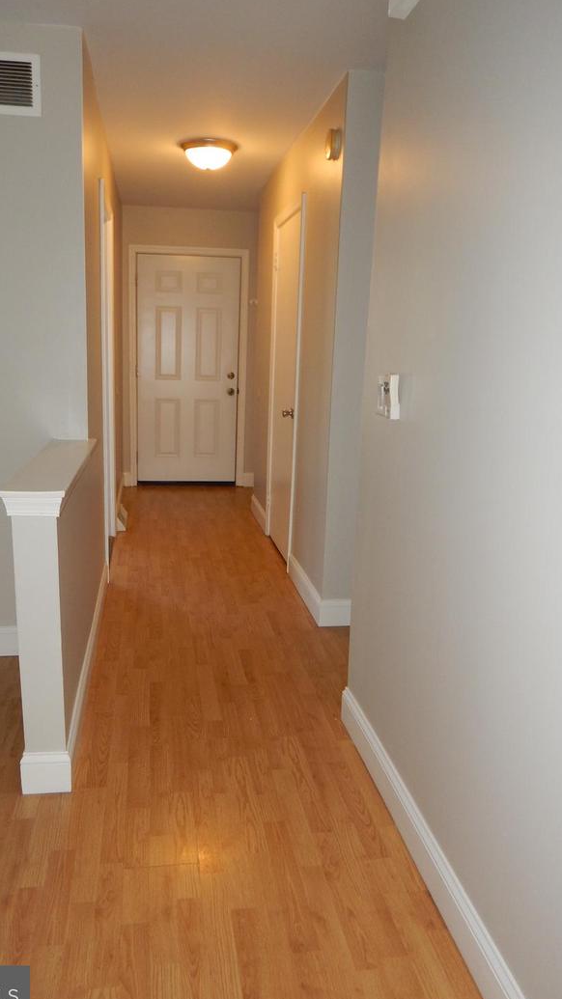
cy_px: 500
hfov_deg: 45.9
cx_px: 251
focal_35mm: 25
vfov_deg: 74.1
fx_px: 662
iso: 200
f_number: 3
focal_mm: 4
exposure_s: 1/30
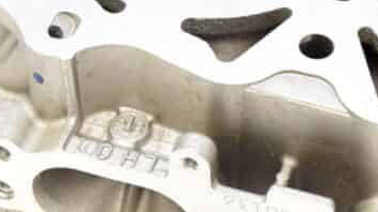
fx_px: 1874
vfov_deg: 6.5
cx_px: 416
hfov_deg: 11.4
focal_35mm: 187
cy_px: 106
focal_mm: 28
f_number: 5.6
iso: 400
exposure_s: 1/125
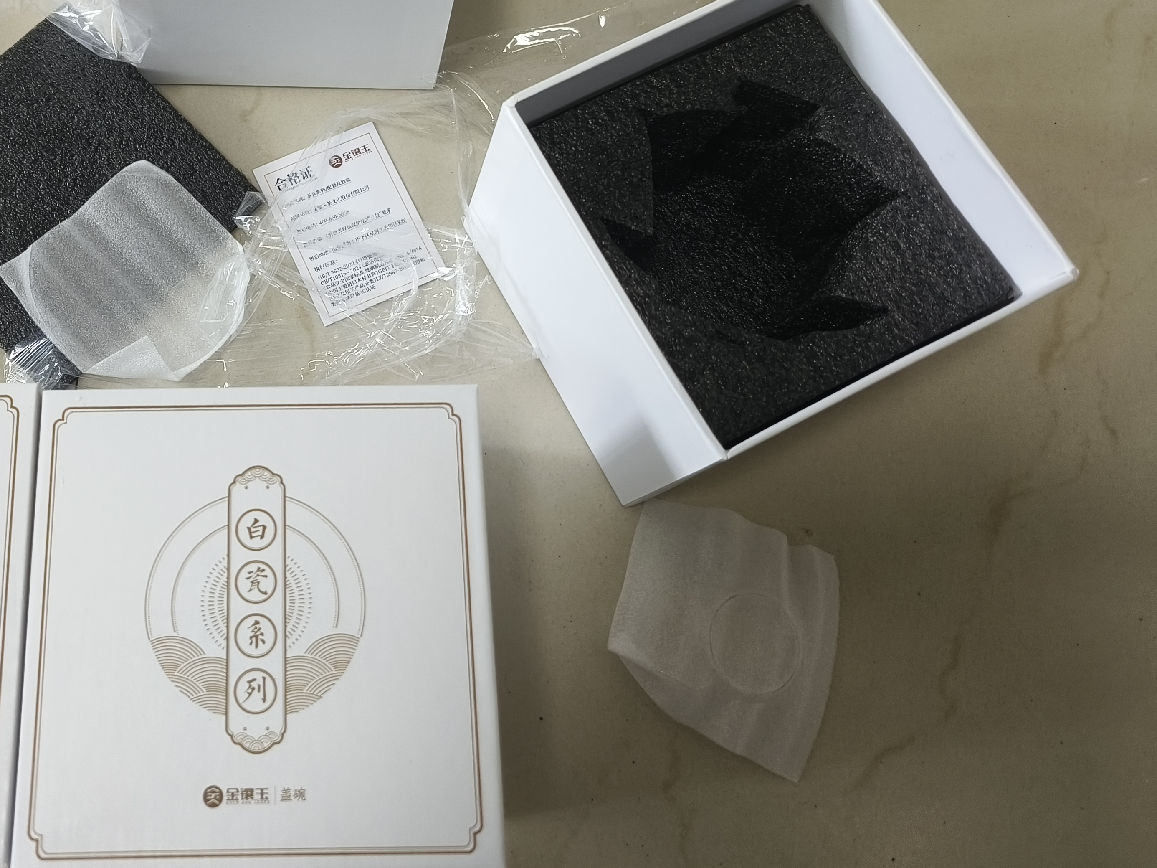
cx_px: 315
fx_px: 1136
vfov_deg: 41.1
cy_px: 272
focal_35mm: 34
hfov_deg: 52.0
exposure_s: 1/100
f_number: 1.75
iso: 854
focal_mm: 5.5
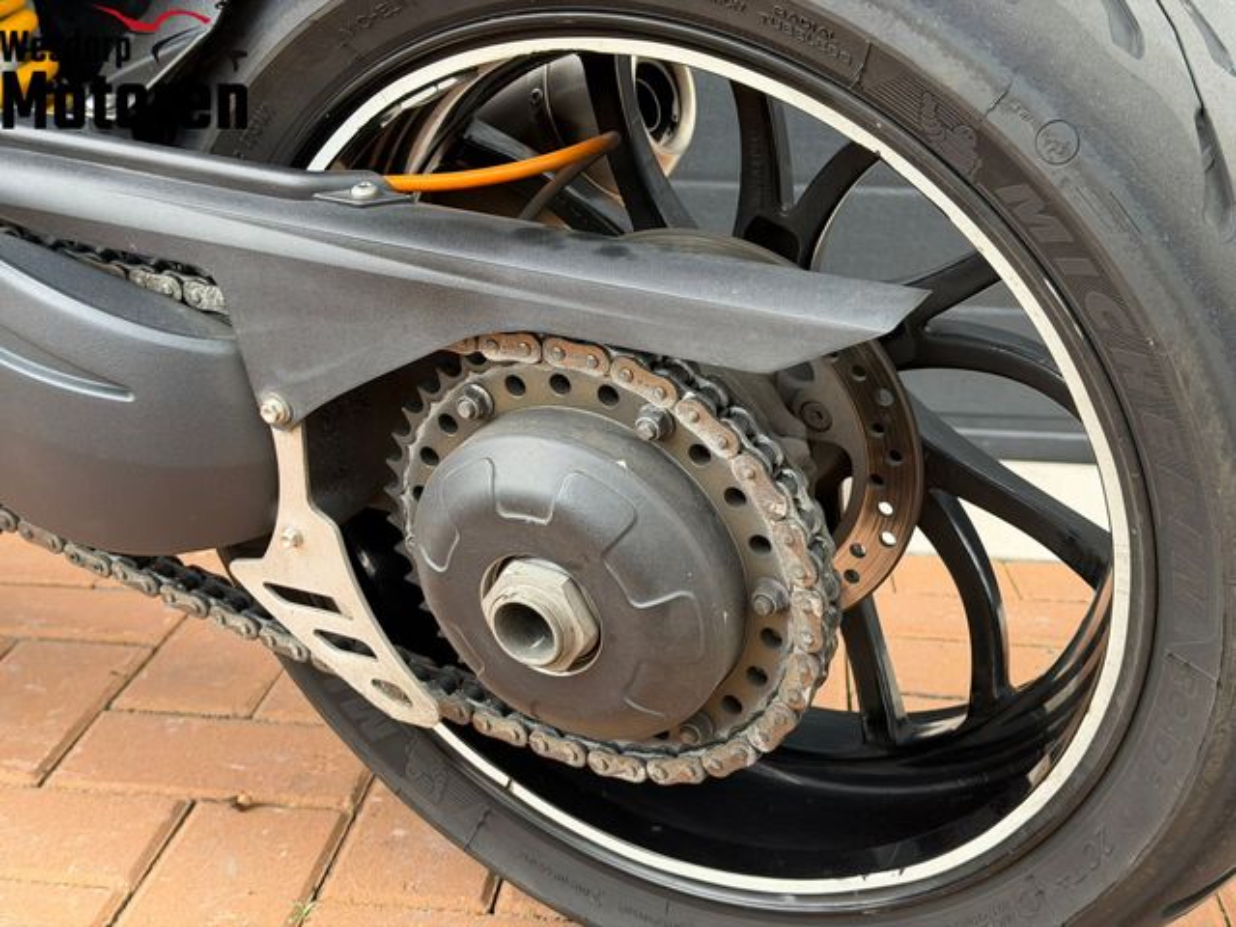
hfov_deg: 39.7
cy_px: 464
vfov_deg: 30.3
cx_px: 618
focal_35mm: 48
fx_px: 1714
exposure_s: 1/200
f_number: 1.78
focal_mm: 6.76
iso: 64
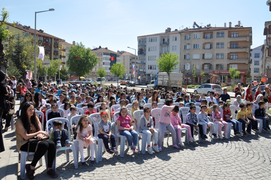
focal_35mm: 27
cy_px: 90
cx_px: 136
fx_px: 203
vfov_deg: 47.8
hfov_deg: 67.4
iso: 320
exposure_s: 1/400
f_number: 10
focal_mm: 18
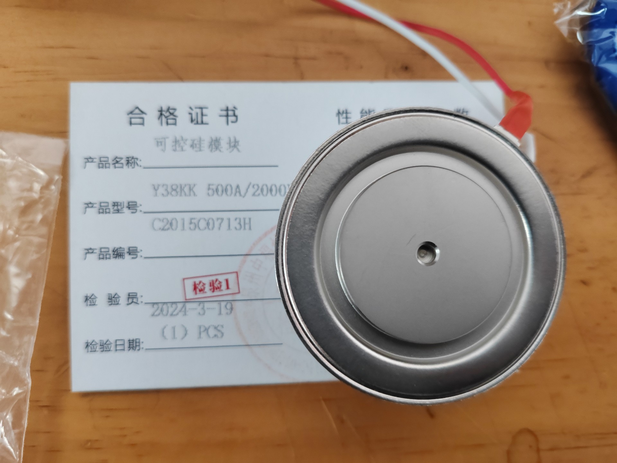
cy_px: 232
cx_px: 308
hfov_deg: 65.3
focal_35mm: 27
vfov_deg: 51.4
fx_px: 481
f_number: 1.8
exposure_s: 1/50
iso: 4000
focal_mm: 6.14
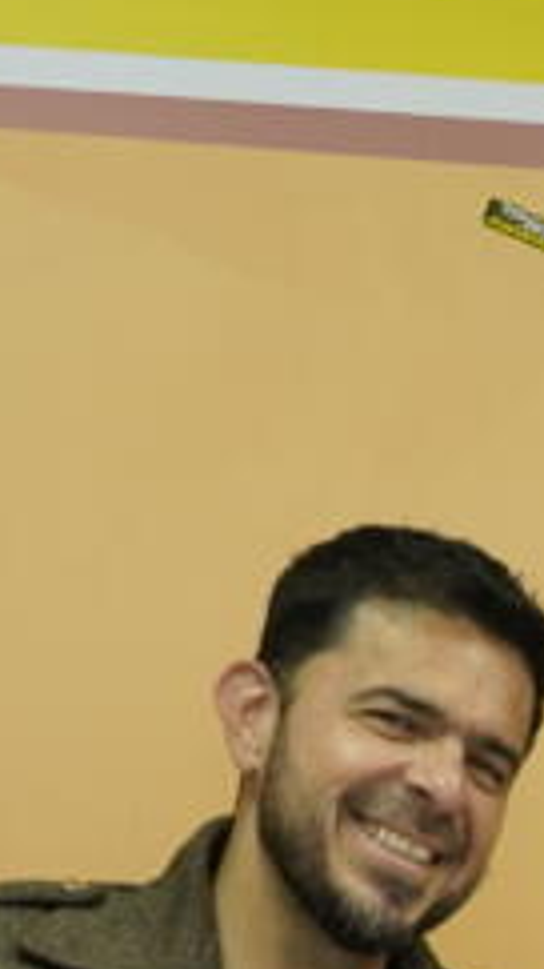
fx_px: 3772
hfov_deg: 8.0
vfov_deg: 14.5
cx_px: 1004
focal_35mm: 147
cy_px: 855
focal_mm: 34
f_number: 4.5
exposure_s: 1/50
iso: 400
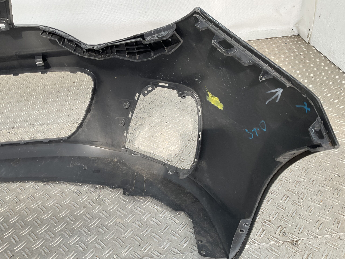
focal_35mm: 29
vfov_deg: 48.2
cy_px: 130
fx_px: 289
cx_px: 172
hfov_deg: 61.7
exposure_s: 1/120
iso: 25
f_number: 1.8
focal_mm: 3
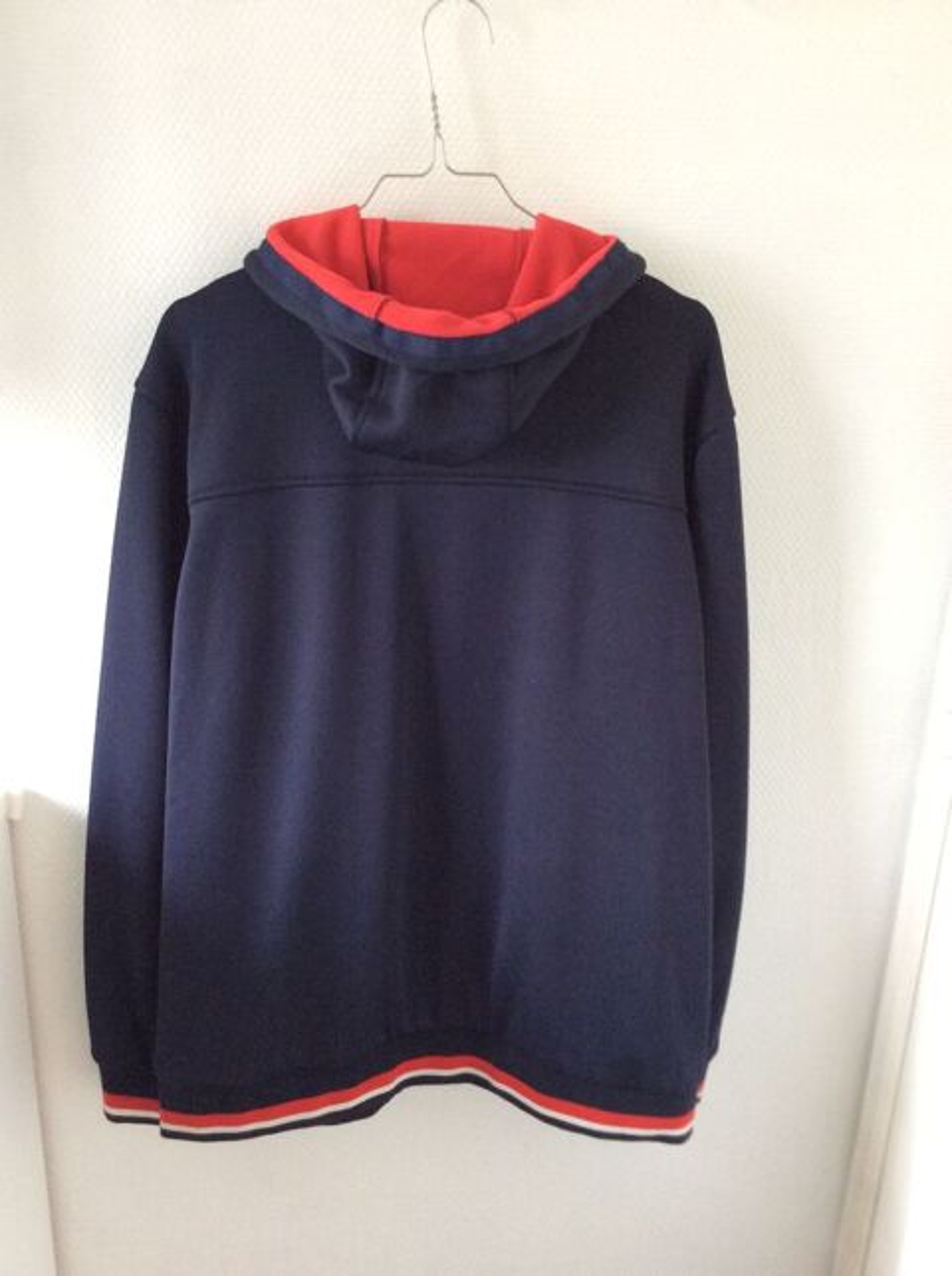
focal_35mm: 32
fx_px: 1177
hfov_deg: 44.0
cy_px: 638
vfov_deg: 56.9
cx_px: 476
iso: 100
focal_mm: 3.3
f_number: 2.4
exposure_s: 1/25
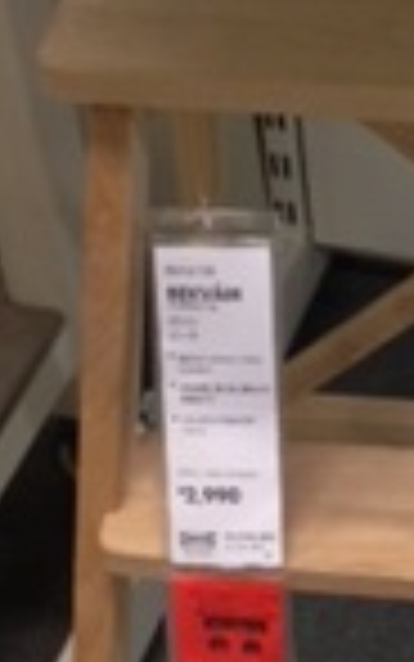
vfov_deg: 17.4
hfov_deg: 10.7
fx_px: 2146
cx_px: 551
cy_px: 527
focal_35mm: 119
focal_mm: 4.13
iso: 80
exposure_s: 1/20
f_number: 2.4
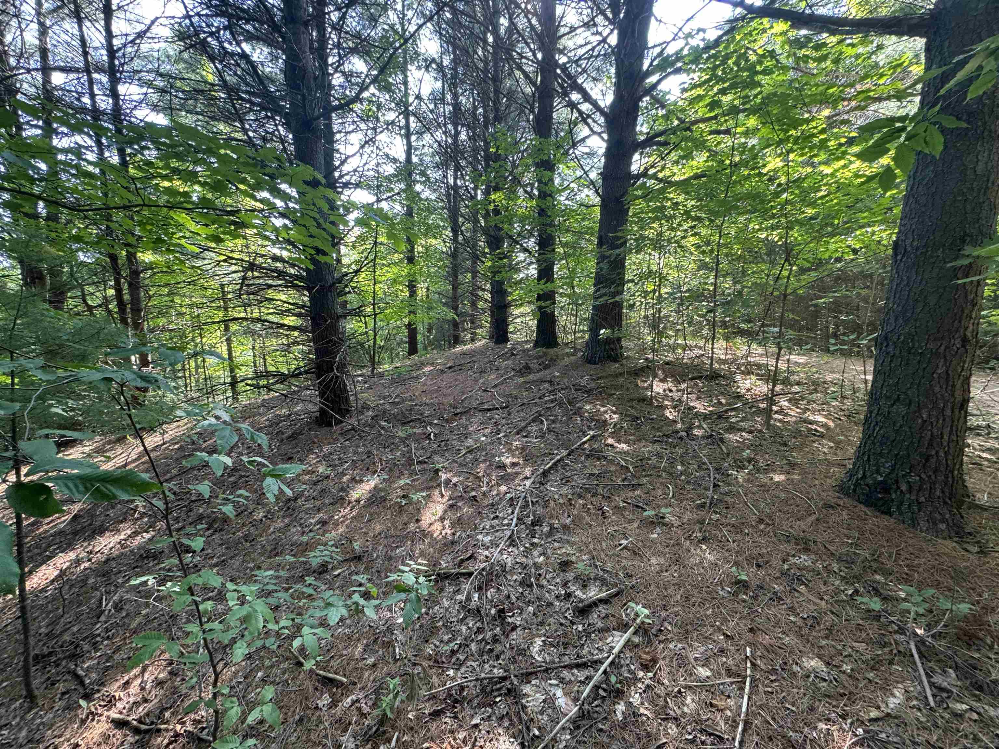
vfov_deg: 85.7
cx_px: 500
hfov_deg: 102.1
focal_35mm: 14
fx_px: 404
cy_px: 374
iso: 200
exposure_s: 1/99
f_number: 2.2
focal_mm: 2.22
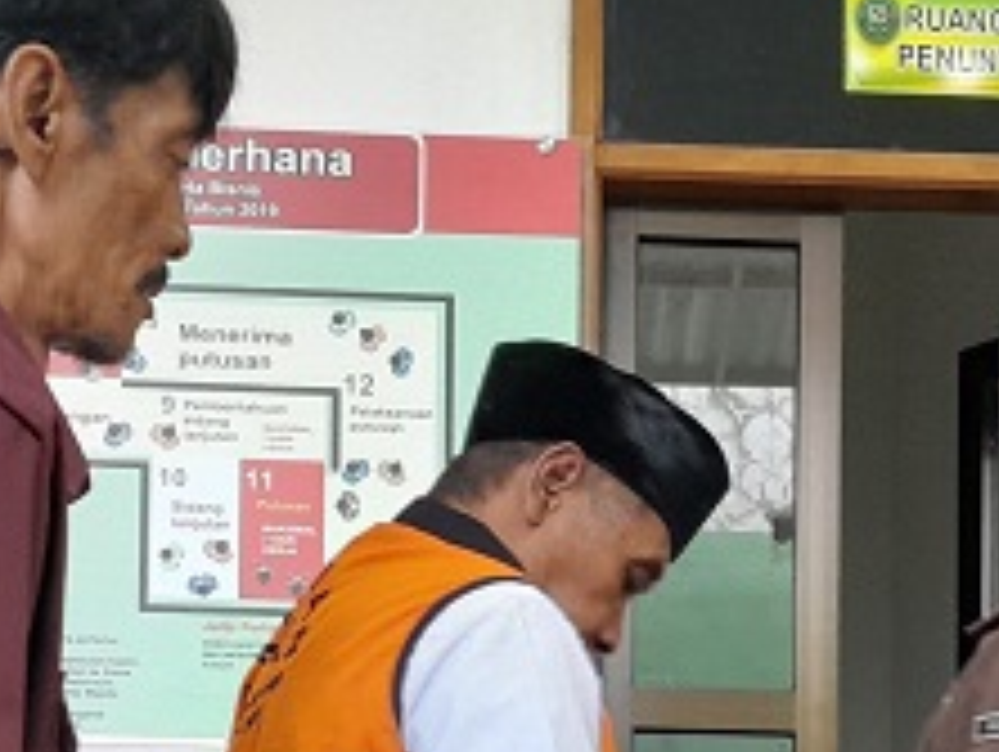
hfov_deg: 23.0
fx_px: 2456
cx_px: 576
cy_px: 912
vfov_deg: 16.6
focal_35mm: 85
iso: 400
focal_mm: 4
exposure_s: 1/50
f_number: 1.8
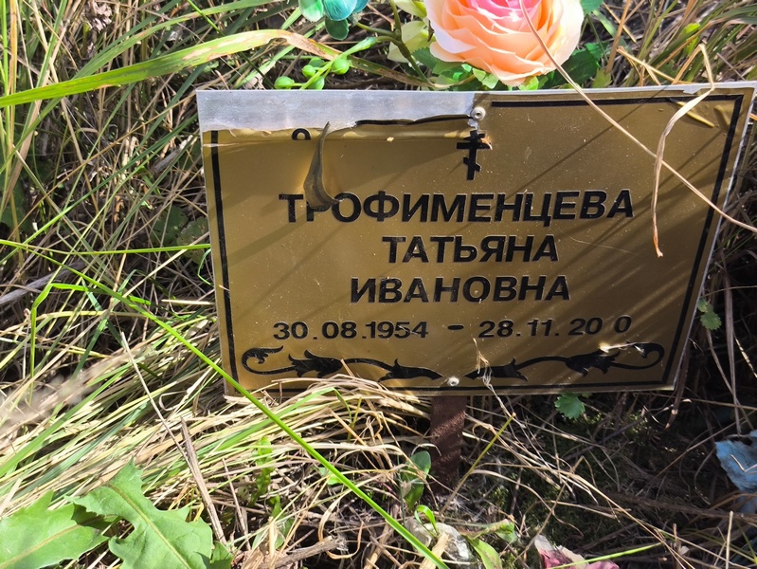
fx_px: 1094
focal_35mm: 50
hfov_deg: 38.2
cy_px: 284
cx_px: 378
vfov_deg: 29.1
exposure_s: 1/427
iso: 50
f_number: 1.7
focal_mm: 4.71
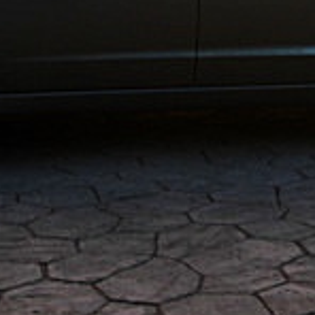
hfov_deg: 12.6
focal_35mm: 138
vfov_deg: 12.6
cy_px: 89
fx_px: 1421
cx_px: 204
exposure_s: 1/100
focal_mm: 6.3
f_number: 2.8
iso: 50
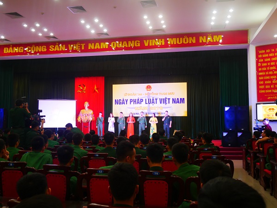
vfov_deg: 41.8
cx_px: 138
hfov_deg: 54.0
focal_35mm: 34
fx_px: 272
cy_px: 104
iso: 800
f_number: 4.1
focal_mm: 17
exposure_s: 1/60
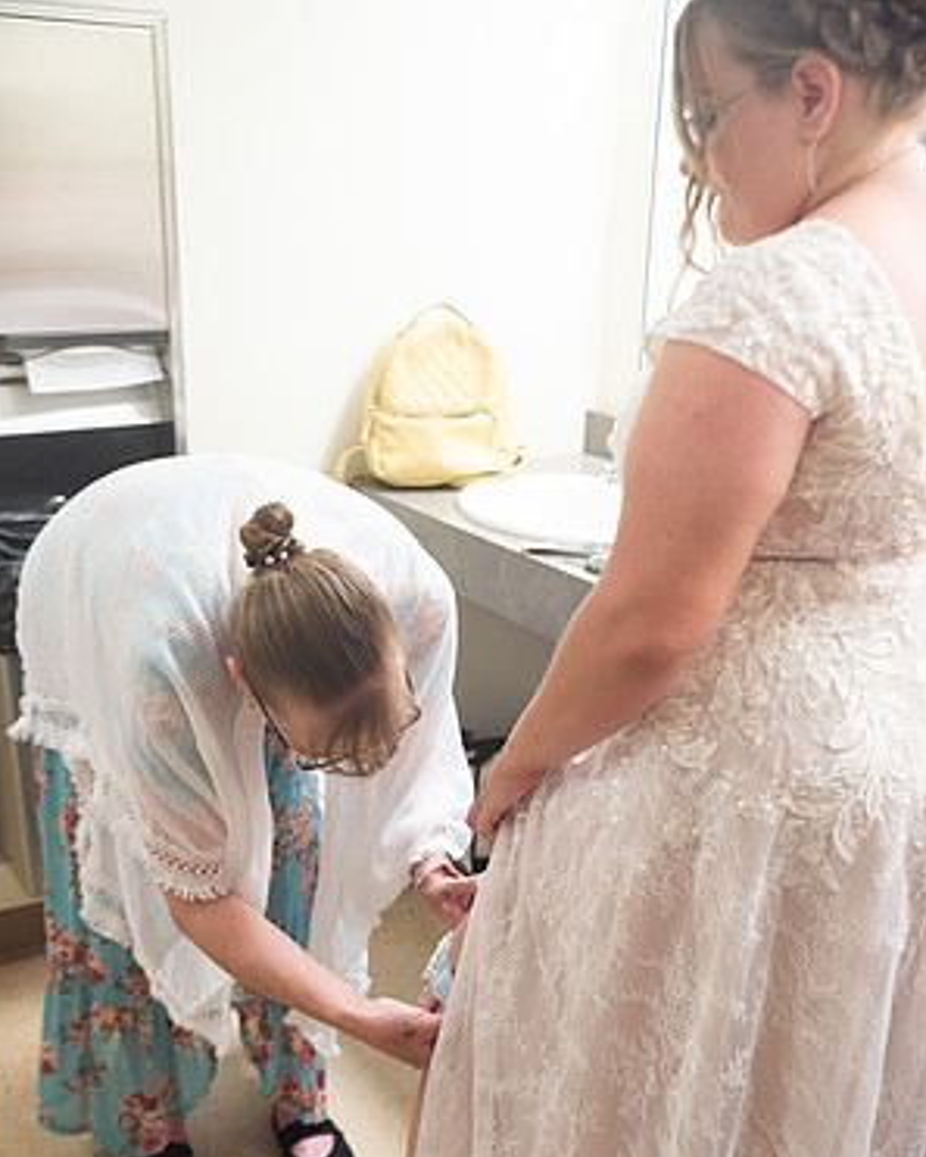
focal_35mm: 41
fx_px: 1404
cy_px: 699
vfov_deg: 44.5
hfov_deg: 36.5
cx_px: 461
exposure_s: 1/125
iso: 400
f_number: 3.5
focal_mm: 36
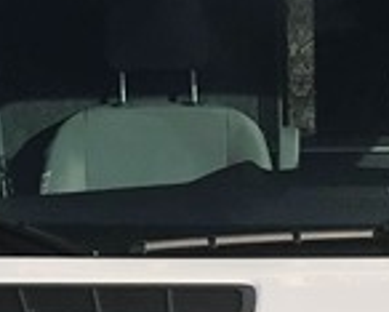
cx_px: 402
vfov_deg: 7.9
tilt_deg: -6.5
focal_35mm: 192
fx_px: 2212
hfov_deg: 10.0
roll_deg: +2.7
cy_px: 469
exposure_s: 1/2336
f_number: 1.8
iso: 20
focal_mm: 3.99
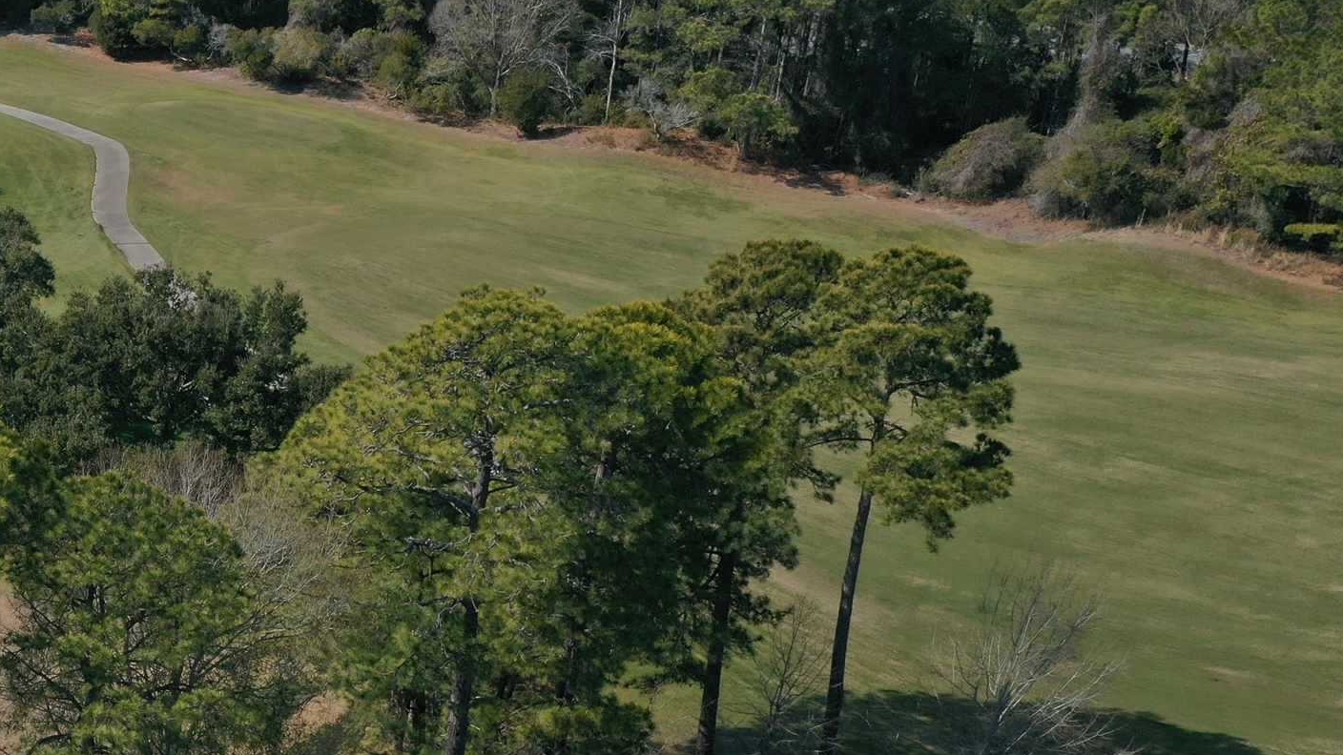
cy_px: 660
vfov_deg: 18.5
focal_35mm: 64
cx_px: -25
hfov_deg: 30.3
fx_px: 2279
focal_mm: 10.26
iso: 100
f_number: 7.1
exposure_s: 1/120
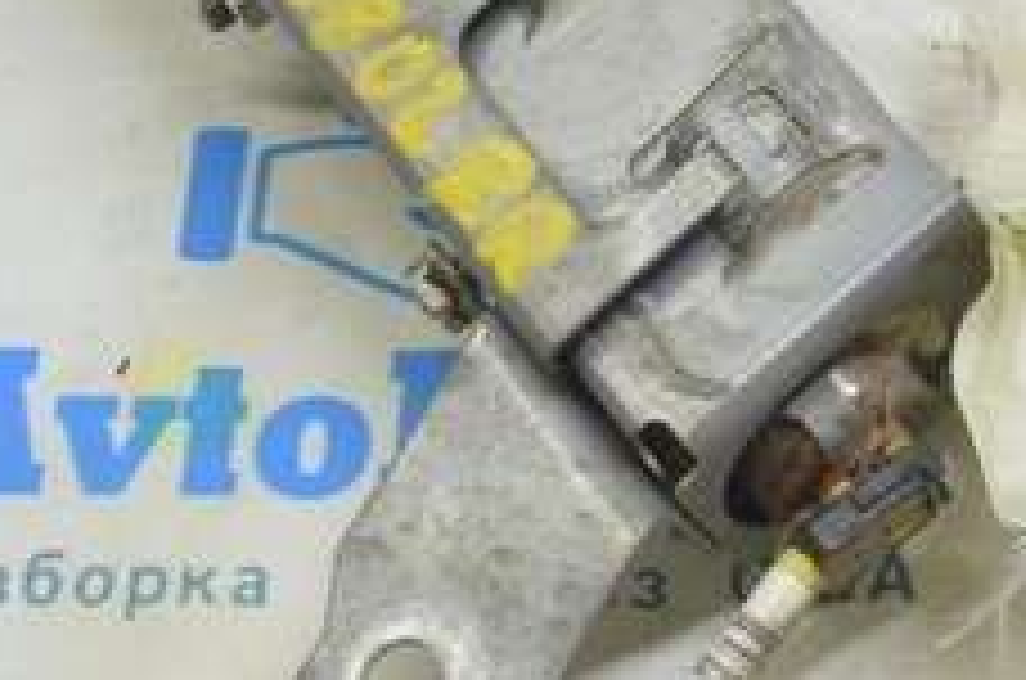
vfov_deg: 9.9
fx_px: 3839
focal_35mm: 135
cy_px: -218
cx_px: 1107
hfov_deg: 14.9
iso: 400
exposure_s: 1/20
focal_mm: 20
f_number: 5.6
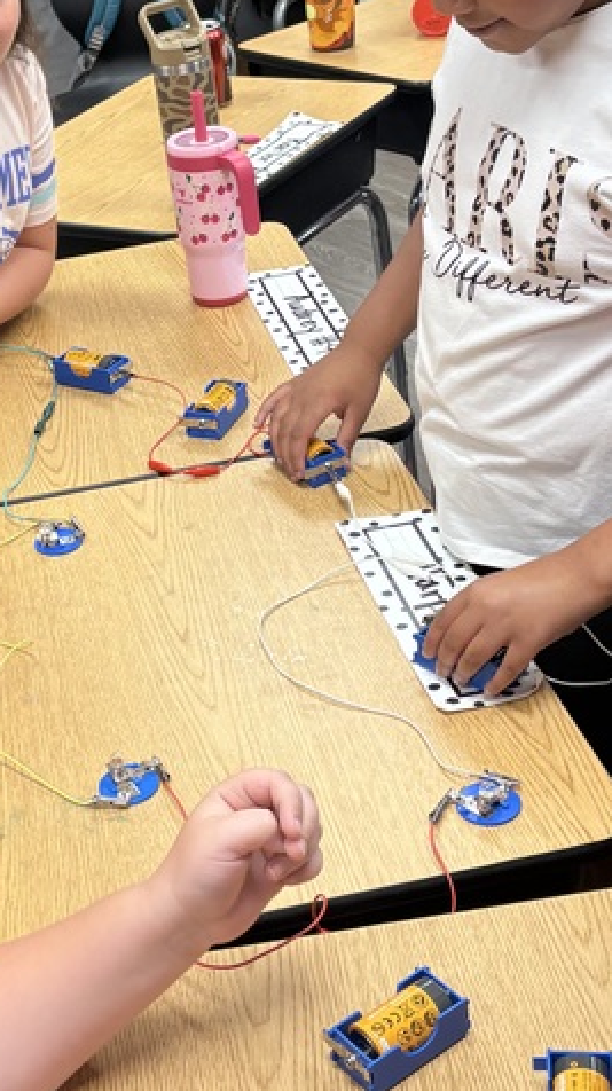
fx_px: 1764
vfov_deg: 34.2
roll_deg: +8.5
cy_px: 419
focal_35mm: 61
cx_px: 149
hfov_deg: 19.5
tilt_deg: -27.3
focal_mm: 5.96
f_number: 1.6
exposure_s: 1/82
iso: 125
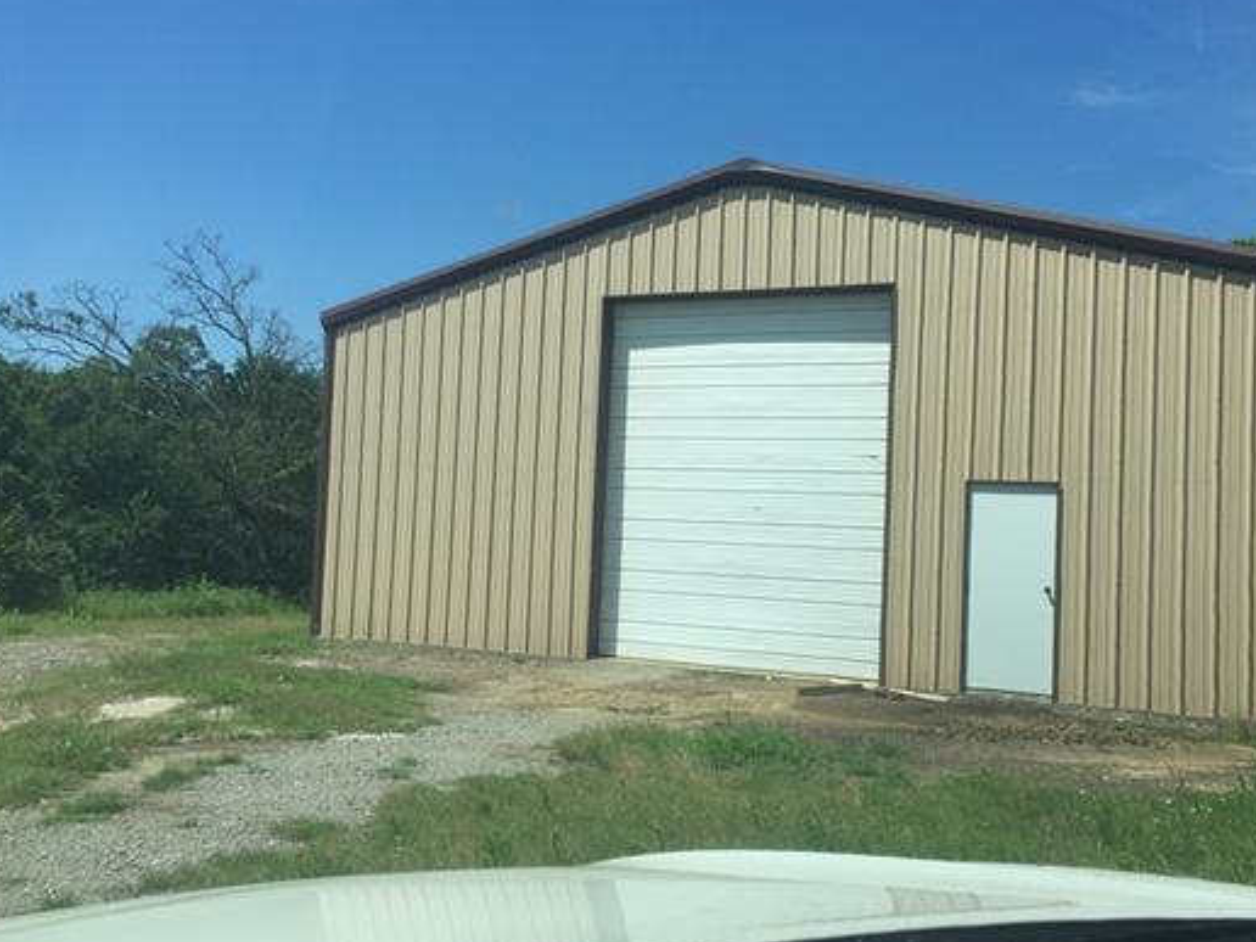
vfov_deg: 39.7
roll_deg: -3.9
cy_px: 472
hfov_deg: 51.2
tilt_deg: +0.3
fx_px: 1306
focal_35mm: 36
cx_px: 725
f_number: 2.2
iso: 32
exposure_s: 1/2083
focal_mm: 4.15
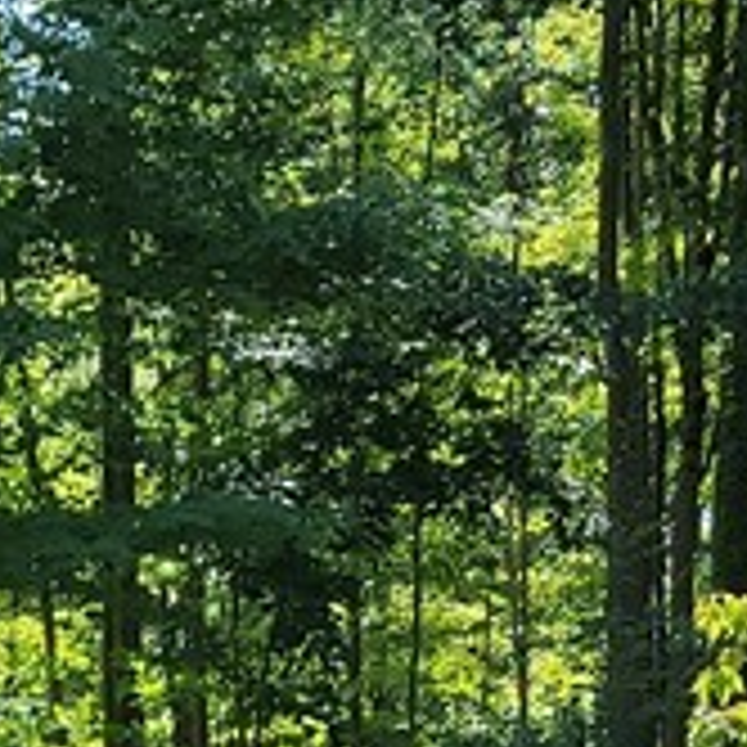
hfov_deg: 13.2
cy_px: 1431
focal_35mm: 131
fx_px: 3198
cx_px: 63
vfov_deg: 12.0
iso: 16
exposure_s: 1/263
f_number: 1.8
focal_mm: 6.7
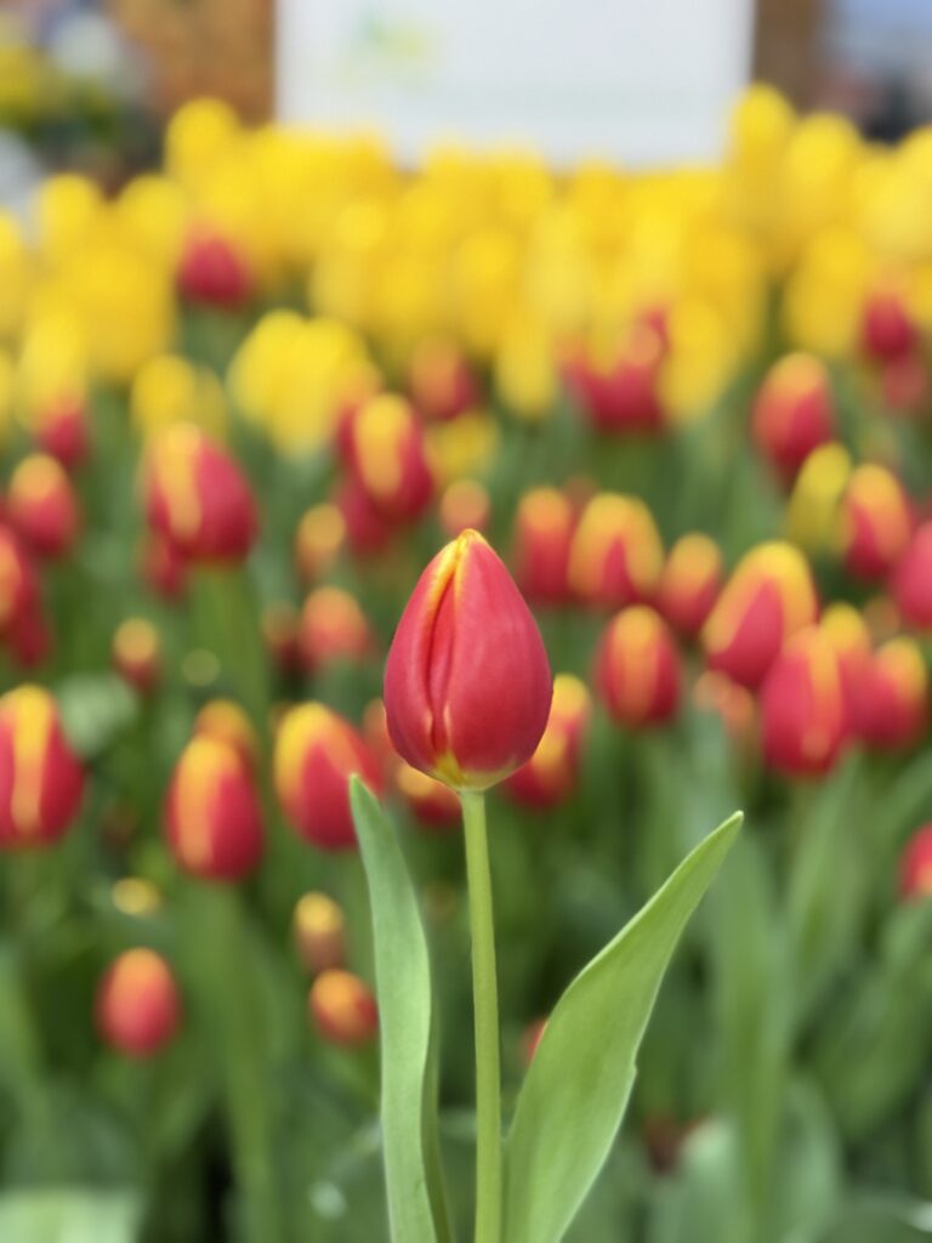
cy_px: 622
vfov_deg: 39.7
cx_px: 466
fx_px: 1723
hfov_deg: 30.3
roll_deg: -1.8
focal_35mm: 48
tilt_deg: -22.3
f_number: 1.78
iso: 320
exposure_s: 1/33
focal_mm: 6.76
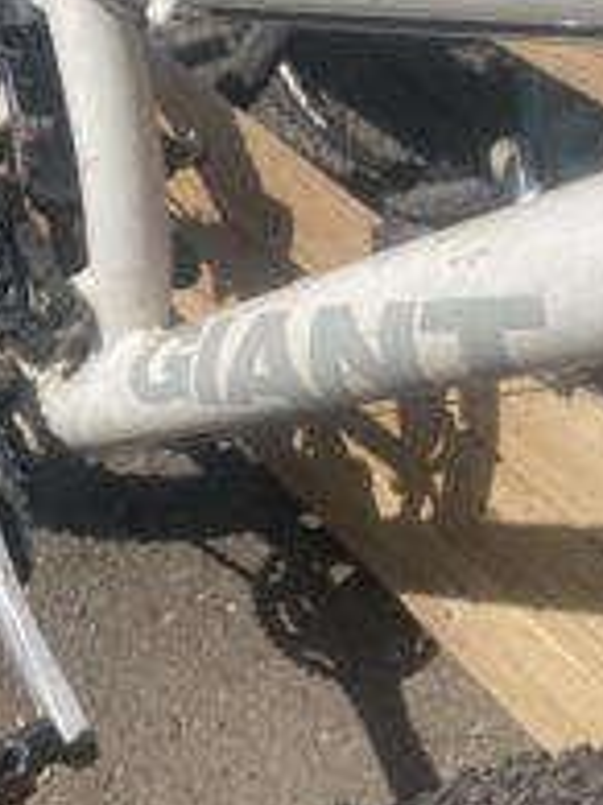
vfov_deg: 39.6
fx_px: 1116
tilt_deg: -50.0
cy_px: 343
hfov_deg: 30.1
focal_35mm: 48
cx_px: 392
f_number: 1.6
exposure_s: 1/5814
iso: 32
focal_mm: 4.2
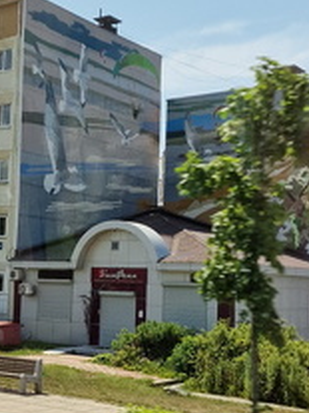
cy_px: 235
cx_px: 89
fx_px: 786
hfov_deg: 22.1
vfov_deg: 29.4
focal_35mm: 66
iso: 50
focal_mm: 6.4
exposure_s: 1/258
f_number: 1.8
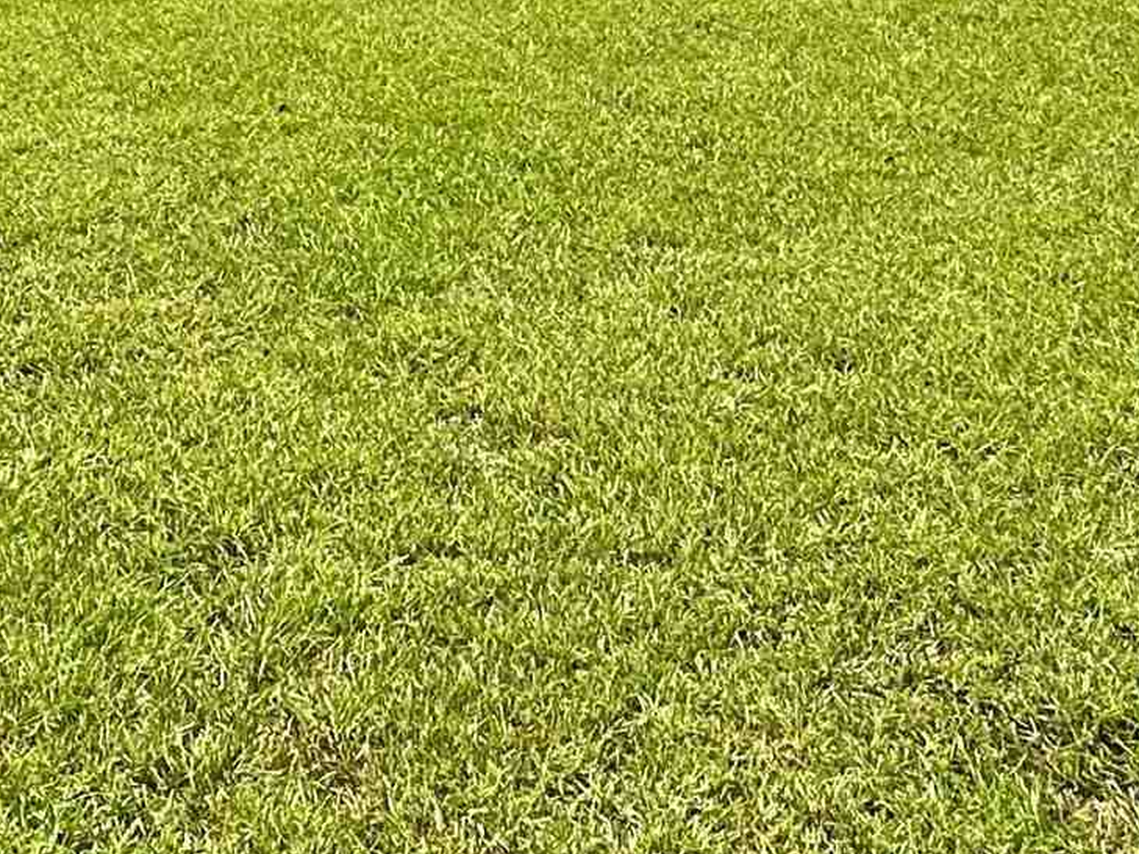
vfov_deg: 20.6
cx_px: 359
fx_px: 1942
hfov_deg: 32.4
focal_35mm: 59
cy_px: -476
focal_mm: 2.22
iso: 50
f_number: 2.2
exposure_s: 1/4831
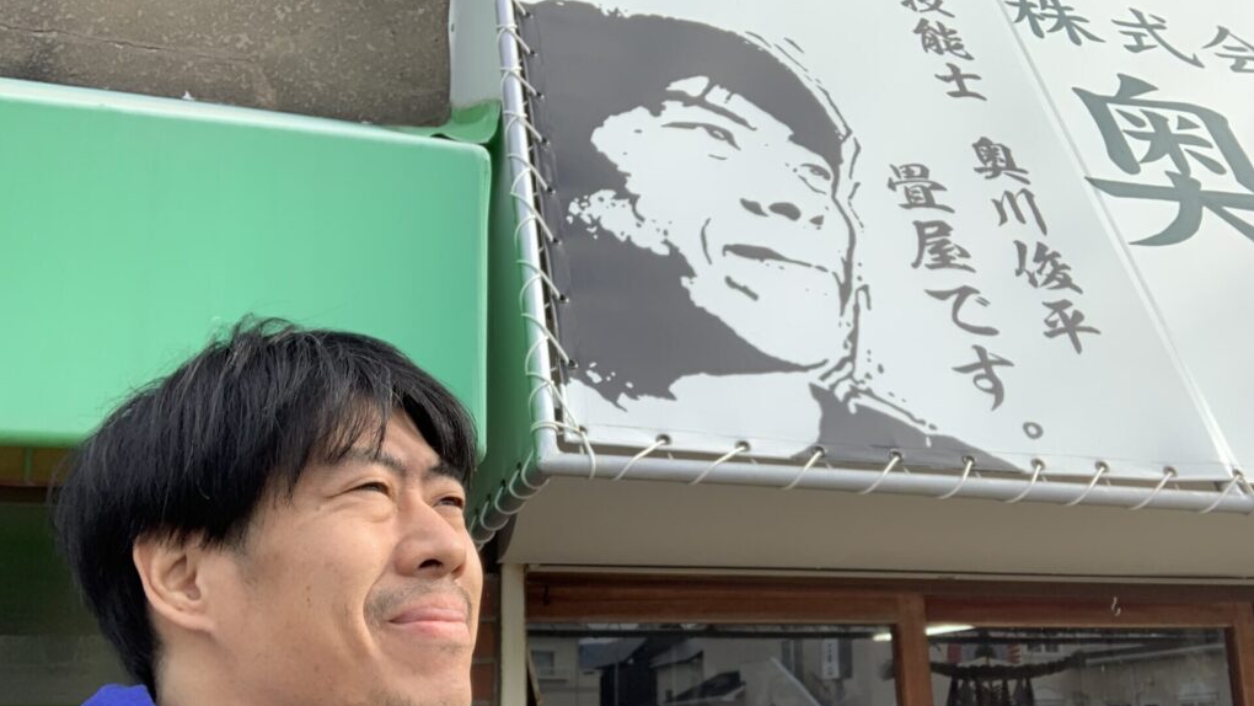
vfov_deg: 33.5
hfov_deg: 56.6
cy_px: 446
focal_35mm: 35
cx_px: 628
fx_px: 1164
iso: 16
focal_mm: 2.87
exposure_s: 1/279
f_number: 2.2
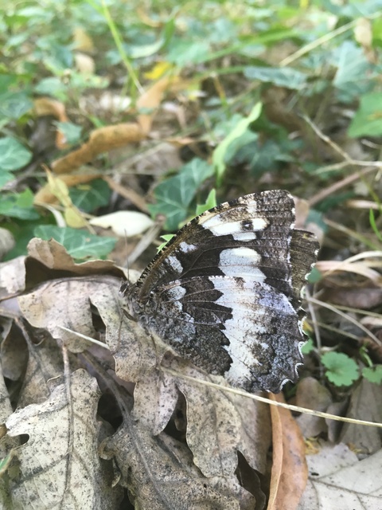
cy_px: 255
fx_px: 427
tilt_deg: -47.5
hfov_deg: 48.2
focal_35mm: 29
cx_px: 191
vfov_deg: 61.7
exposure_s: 1/33
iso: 40
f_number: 2.2
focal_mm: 4.15
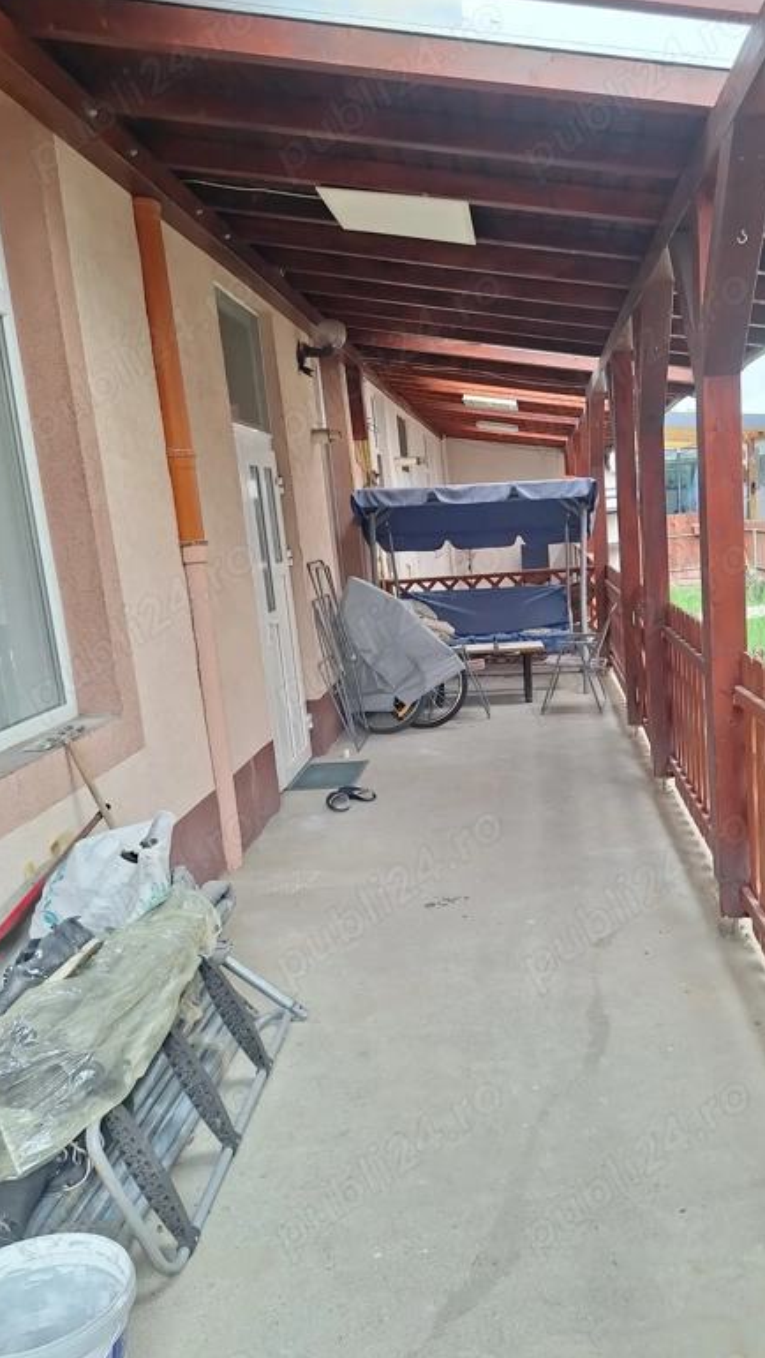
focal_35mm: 26
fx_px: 937
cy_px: 685
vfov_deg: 71.9
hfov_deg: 43.8
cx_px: 511
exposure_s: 1/111
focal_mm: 5.54
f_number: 1.8
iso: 40
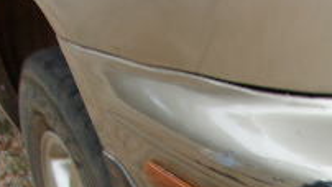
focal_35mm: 93
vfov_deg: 12.2
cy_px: 308
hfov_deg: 20.9
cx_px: 426
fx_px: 819
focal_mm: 4.9
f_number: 10.4
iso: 80
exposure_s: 1/45
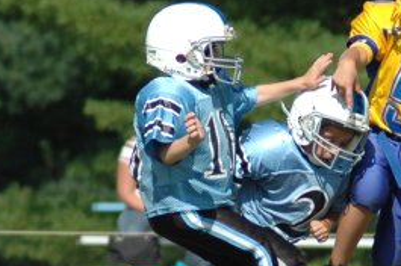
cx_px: 222
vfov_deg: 2.7
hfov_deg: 4.0
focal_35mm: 510
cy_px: 169
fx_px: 5674
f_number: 5
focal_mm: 200
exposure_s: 1/1250
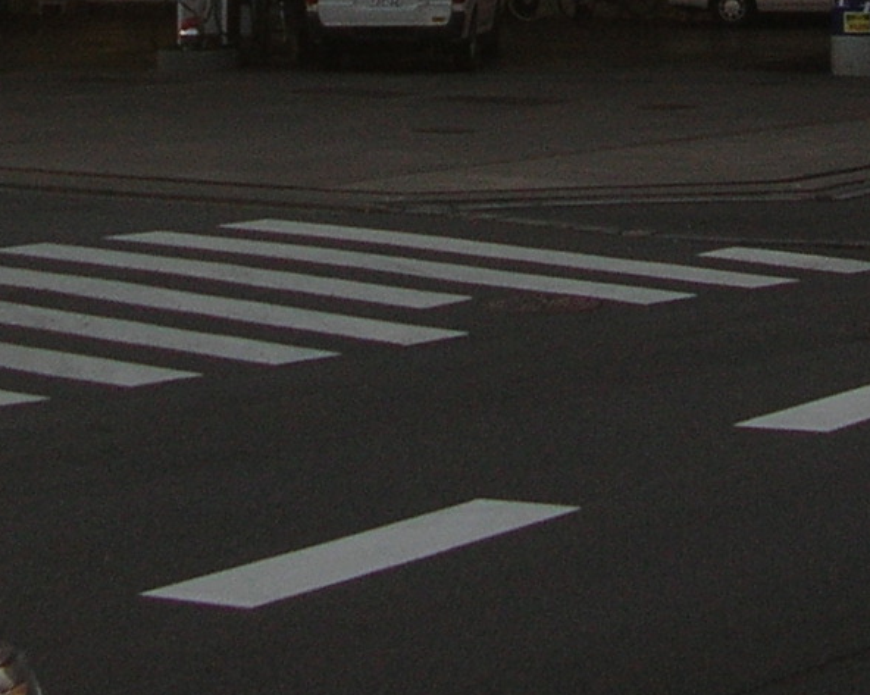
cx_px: 824
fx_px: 3397
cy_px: -507
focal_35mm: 132
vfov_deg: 11.0
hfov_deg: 14.4
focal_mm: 5.8
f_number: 2.8
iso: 50
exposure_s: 1/330
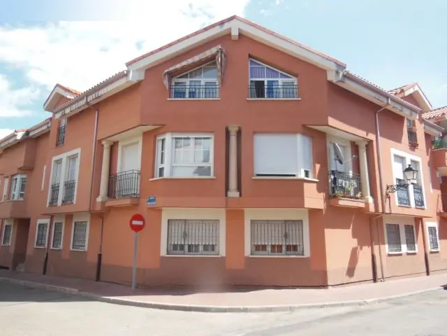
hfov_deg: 69.4
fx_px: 323
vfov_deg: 54.9
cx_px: 224
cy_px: 168
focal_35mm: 25
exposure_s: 1/500
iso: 125
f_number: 3.5
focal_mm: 4.5
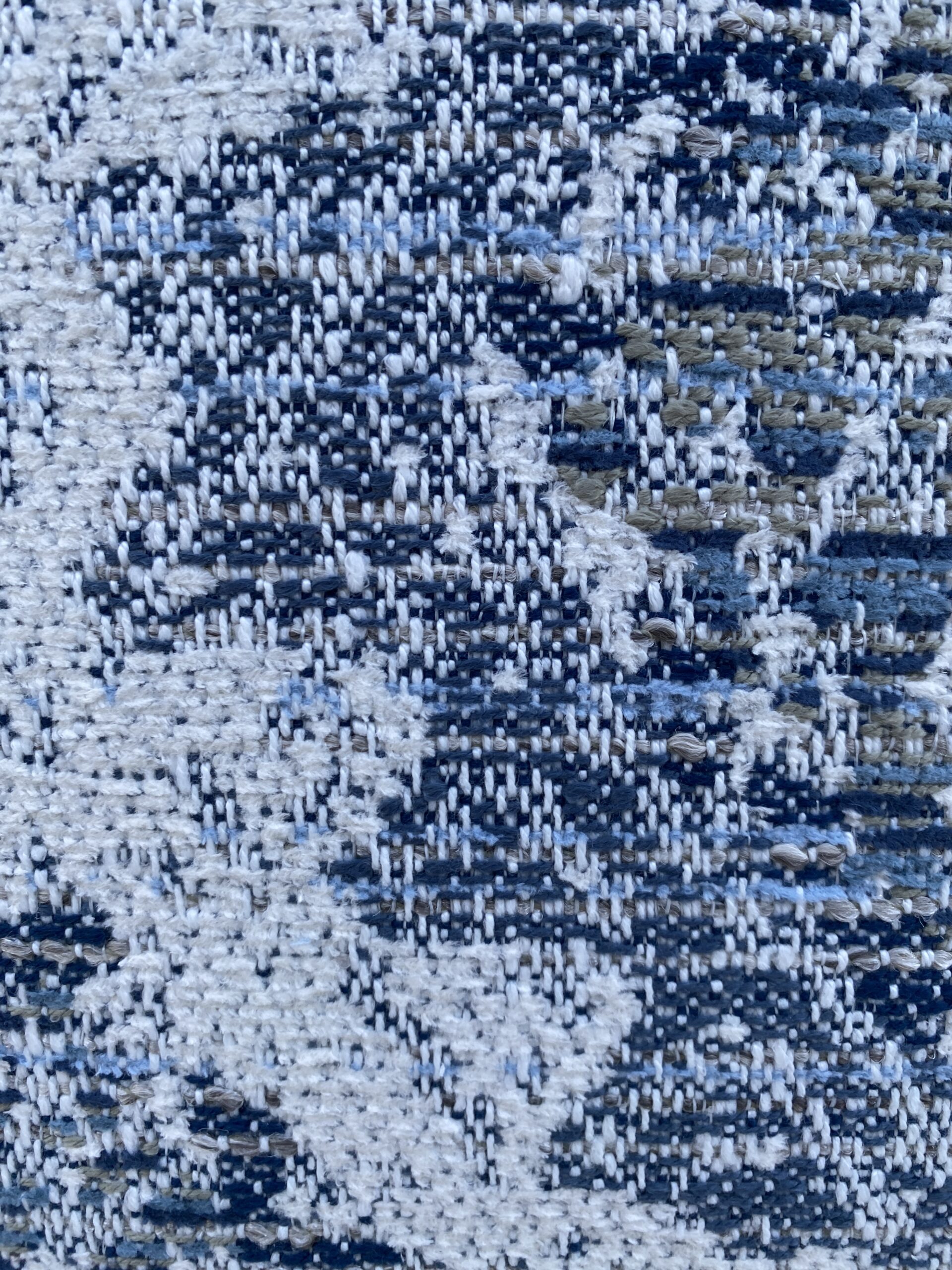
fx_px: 953
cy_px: 635
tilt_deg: -26.5
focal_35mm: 26
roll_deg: -2.4
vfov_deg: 67.3
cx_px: 476
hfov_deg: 53.1
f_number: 1.8
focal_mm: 4.25
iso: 100
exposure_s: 1/122
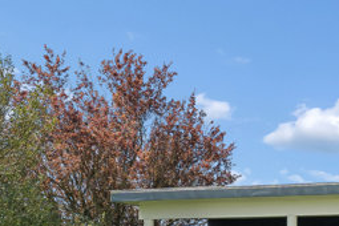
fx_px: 1064
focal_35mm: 113
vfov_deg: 11.7
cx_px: 455
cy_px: 312
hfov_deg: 16.9
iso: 200
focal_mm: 24
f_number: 8
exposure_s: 1/400
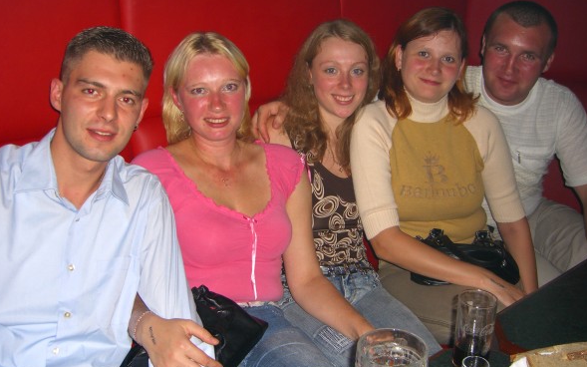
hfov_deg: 48.2
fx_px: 656
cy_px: 183
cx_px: 292
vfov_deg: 31.2
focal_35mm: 41
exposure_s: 1/60
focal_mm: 7.9
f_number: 2.8
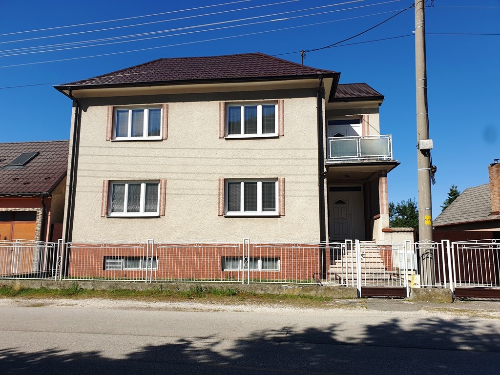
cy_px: 188
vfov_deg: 53.1
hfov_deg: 67.3
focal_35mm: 26
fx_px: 376
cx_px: 250
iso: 50
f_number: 2.4
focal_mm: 4.3
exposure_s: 1/1739
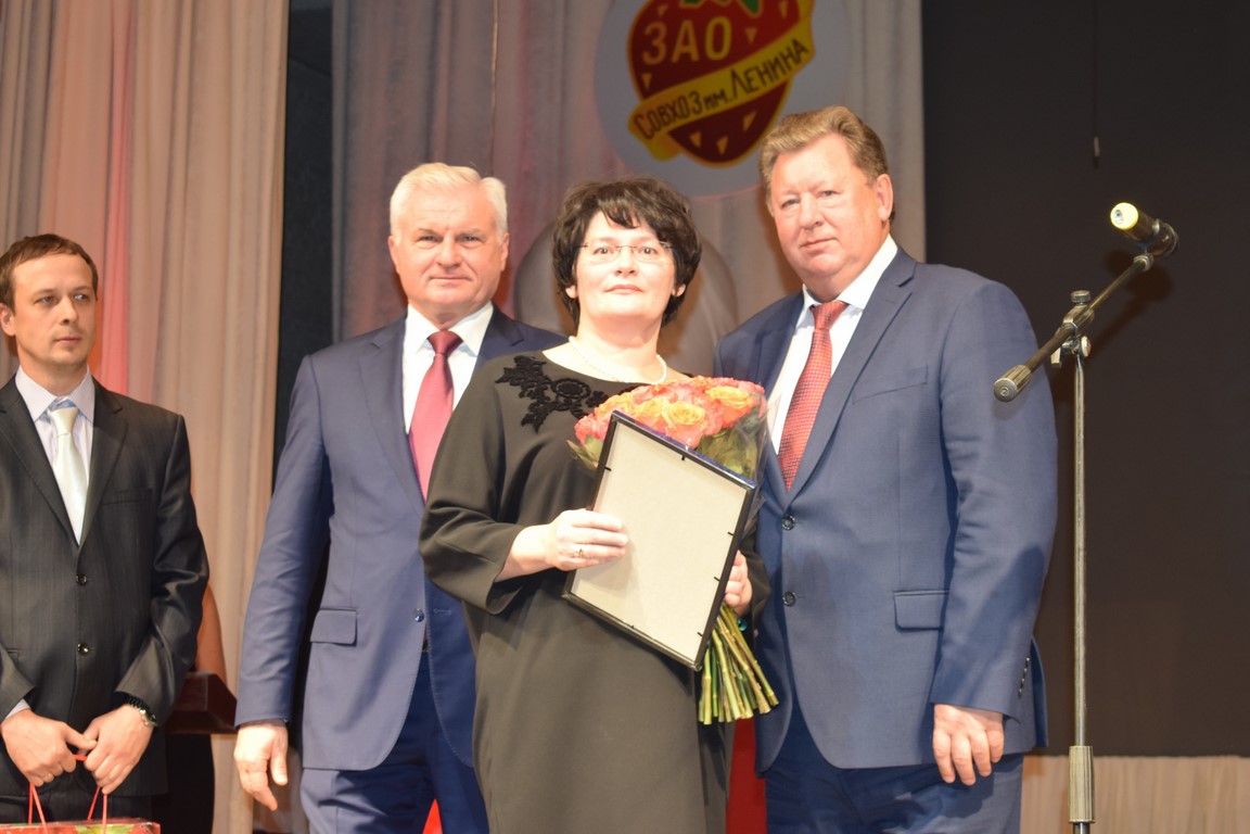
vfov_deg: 17.5
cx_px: 625
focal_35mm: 78
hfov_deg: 26.0
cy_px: 417
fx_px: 2708
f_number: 5.6
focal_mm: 52
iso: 800
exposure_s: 1/80
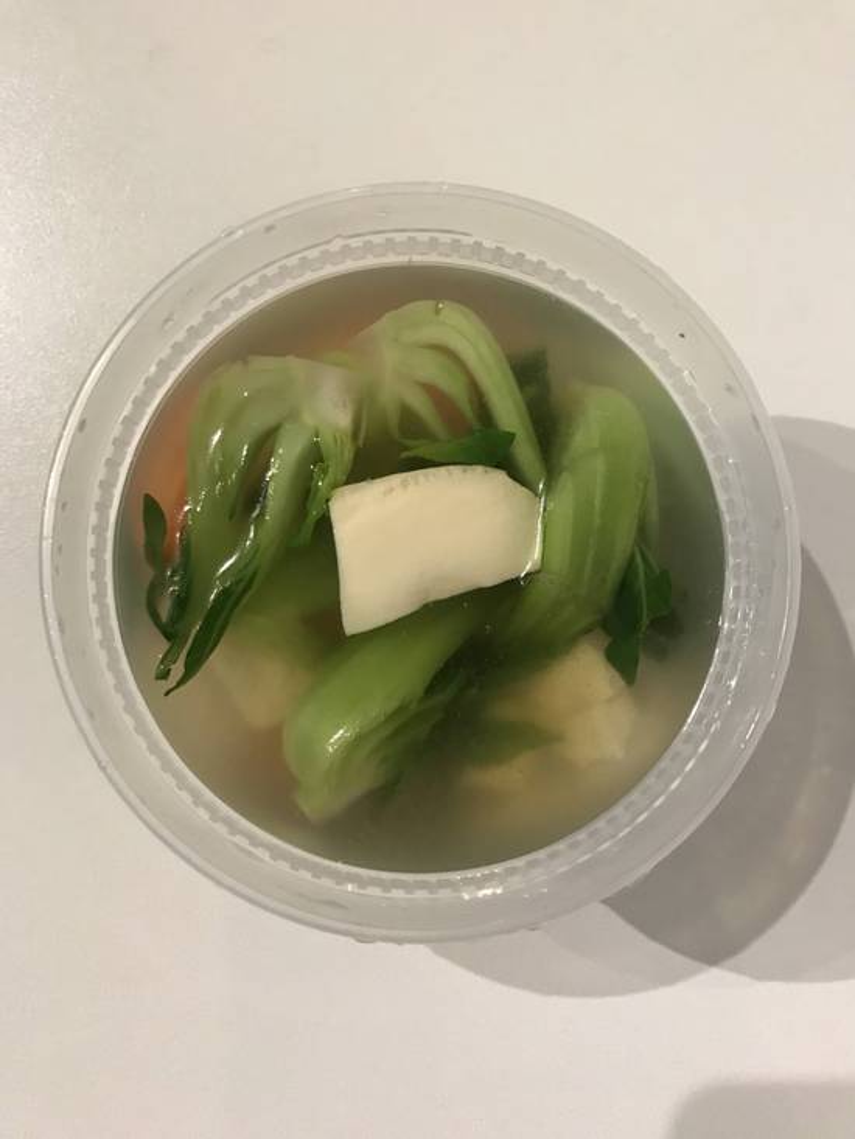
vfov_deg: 63.4
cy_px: 570
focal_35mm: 28
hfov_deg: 49.8
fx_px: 922
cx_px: 428
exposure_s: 1/15
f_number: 1.8
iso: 64
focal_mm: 3.99
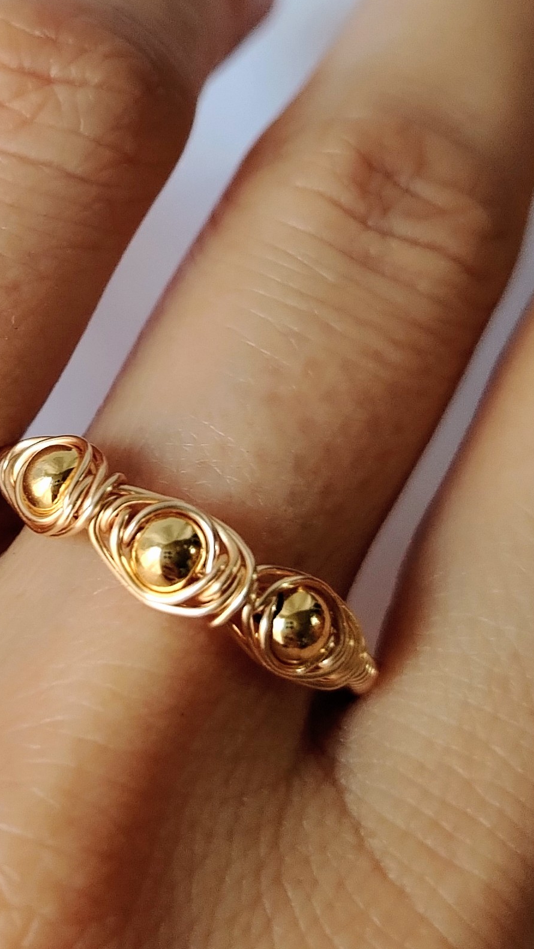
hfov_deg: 23.8
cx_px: 166
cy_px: 595
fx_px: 1258
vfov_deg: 41.0
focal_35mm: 50
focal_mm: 5.25
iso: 497
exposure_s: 1/50
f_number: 1.75
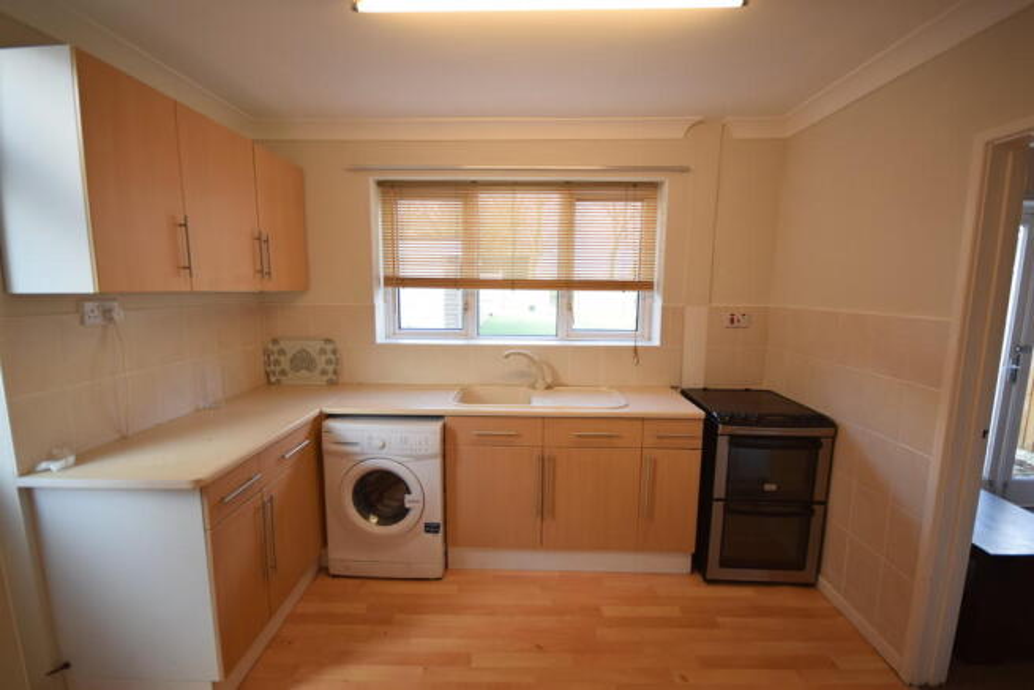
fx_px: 431
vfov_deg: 77.4
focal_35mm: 15
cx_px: 517
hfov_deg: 100.4
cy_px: 345
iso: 400
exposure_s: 1/80
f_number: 4.5
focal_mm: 10
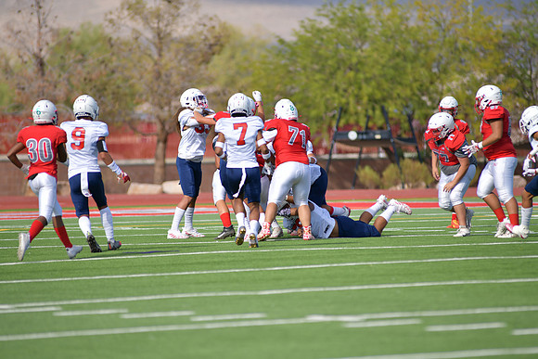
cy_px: 180
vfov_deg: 4.6
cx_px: 269
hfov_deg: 6.9
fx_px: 4484
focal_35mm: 300
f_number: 3.5
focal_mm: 300
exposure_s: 1/2000
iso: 125
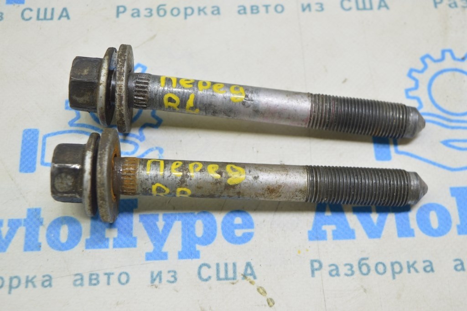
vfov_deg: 25.7
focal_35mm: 52
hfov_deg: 37.9
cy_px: 156
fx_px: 680
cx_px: 234
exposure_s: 1/20
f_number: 5.6
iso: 400
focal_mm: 35
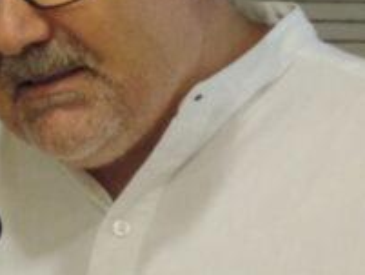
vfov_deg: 1.5
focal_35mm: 1017
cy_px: 208
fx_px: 10730
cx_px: -120
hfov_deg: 1.9
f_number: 4.6
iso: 640
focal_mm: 35.6
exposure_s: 1/30
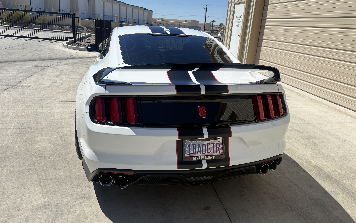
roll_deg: -4.7
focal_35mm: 26
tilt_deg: -15.3
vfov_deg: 47.5
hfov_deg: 70.4
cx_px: 177
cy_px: 98
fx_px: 252
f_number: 1.78
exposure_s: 1/4405
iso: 100
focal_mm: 6.76
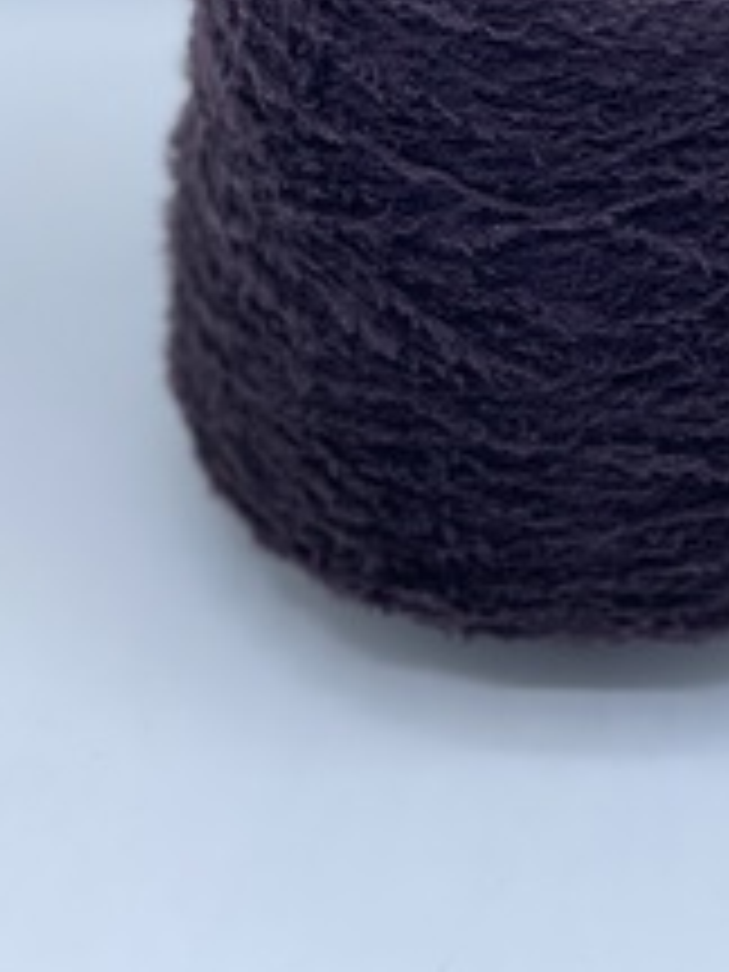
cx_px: 558
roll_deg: +1.5
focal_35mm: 142
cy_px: 86
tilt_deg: -39.4
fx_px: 3987
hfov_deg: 10.4
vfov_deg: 13.8
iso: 25
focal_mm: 7.5
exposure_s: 1/110
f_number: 2.2
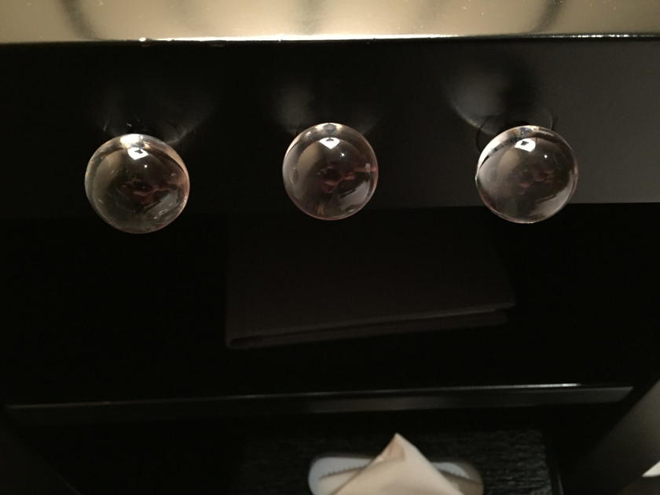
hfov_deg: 61.7
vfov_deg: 48.2
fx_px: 553
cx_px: 330
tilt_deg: -49.7
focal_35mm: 29
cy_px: 248
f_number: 2.2
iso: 640
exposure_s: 1/15
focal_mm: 4.15
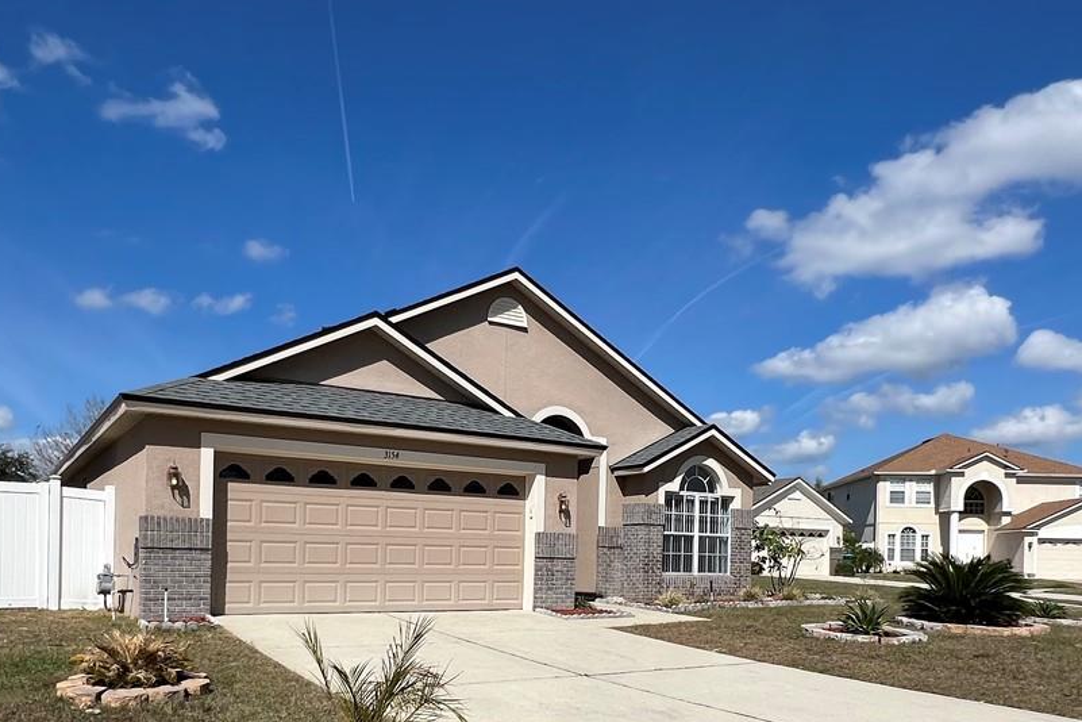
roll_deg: -0.8
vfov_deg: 45.8
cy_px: 562
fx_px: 811
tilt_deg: -0.2
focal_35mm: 27
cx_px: 501
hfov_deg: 67.3
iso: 32
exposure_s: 1/3534
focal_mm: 1.57
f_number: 1.8
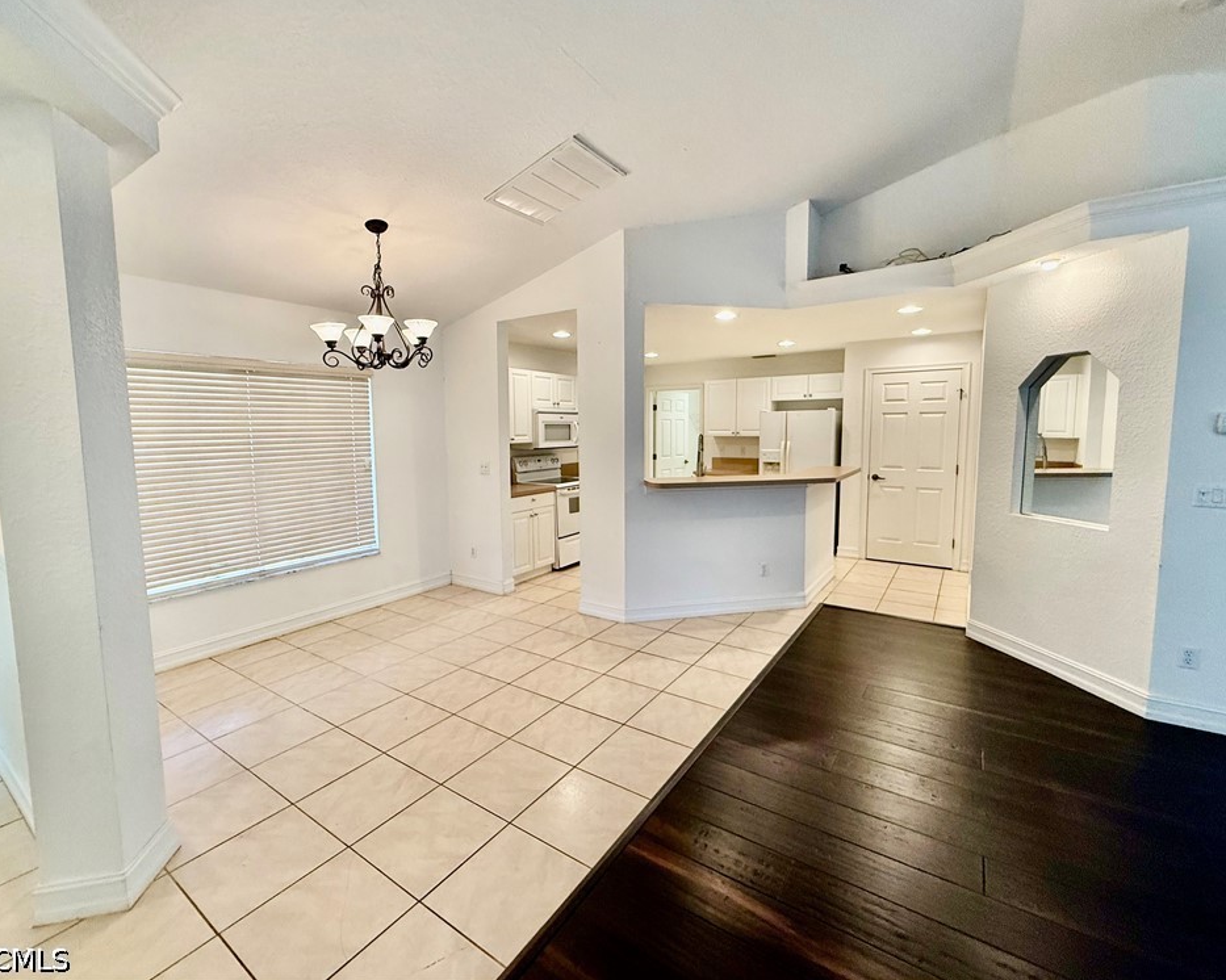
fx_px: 544
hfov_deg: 96.8
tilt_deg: -5.6
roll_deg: -0.6
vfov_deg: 84.0
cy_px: 477
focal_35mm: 15
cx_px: 618
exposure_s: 1/120
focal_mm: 2.22
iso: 250
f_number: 2.2
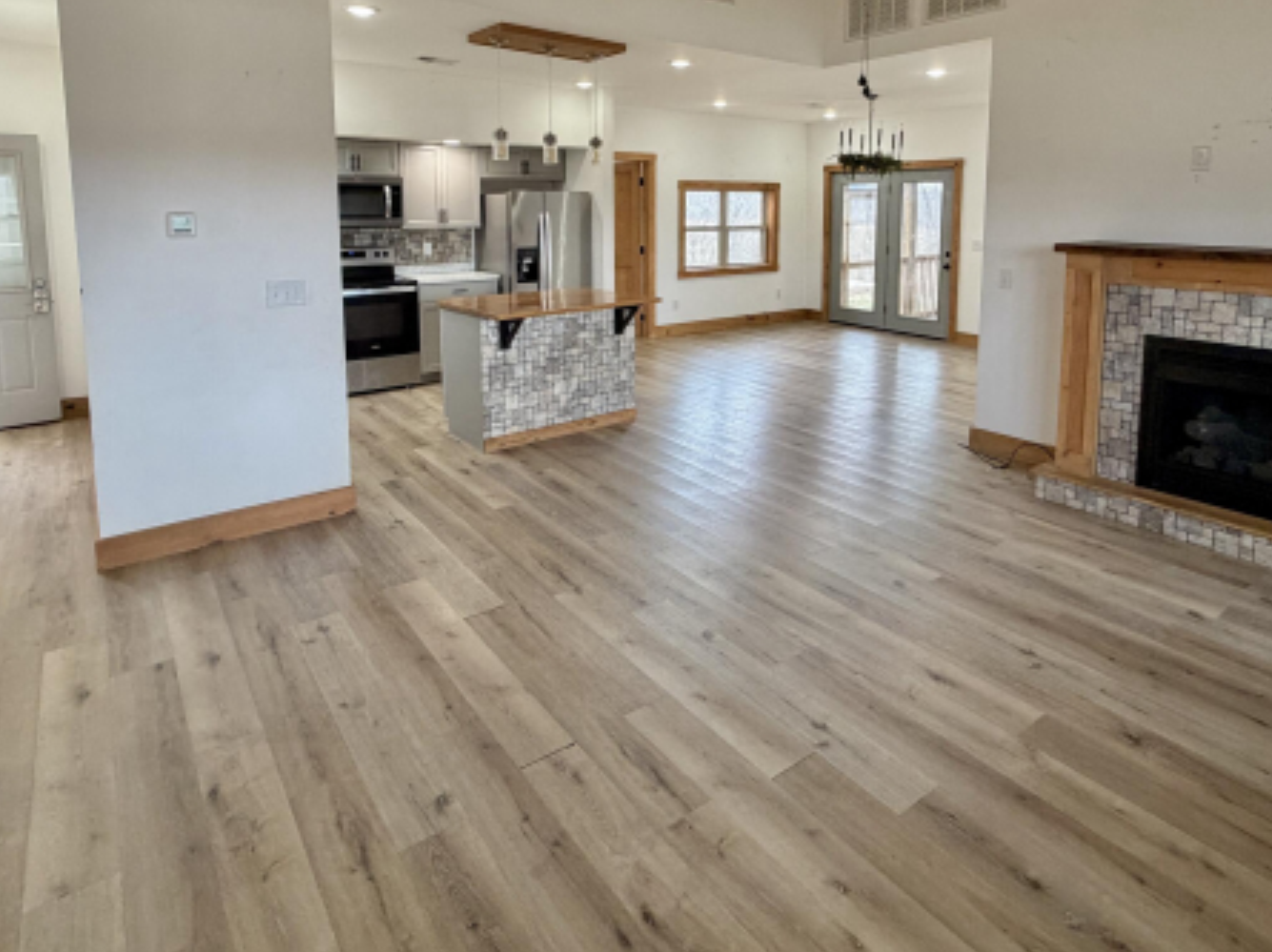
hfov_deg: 79.0
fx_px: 771
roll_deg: +0.5
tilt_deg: -6.5
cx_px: 662
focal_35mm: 21
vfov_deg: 61.2
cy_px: 286
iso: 250
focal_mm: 2.22
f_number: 2.2
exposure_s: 1/120
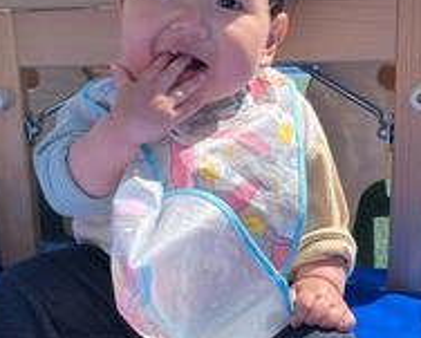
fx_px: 724
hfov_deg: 32.4
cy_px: 193
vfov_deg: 26.3
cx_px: 179
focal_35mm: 58
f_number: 1.8
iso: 32
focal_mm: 3.99
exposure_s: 1/1473
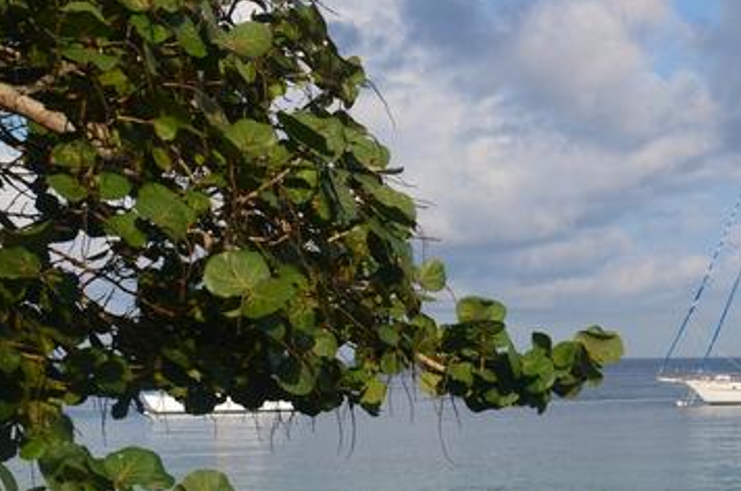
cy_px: 374
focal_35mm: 81
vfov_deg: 16.7
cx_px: 753
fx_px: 1664
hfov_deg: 23.9
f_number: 10
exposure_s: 1/200
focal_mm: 24
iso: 250
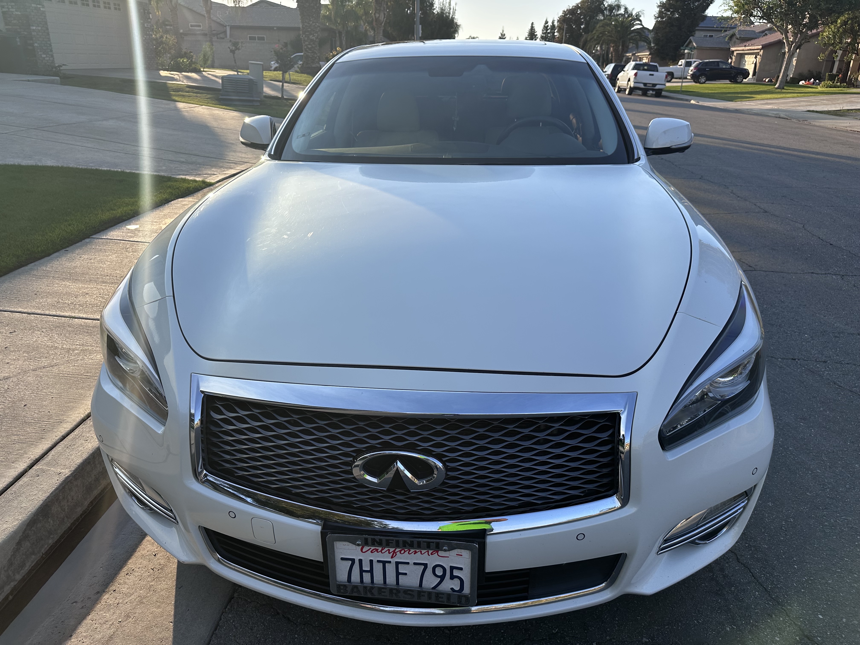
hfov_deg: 71.6
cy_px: 322
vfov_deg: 56.8
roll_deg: -2.0
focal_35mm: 24
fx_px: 596
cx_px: 430
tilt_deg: -22.3
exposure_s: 1/2203
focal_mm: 6.86
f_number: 1.78
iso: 80
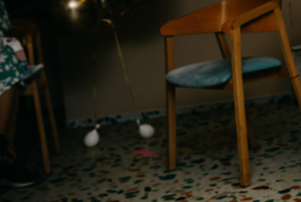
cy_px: 1
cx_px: 347
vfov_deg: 14.4
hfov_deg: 20.5
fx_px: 787
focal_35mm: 94
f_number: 3.5
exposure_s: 1/160
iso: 125
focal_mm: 36
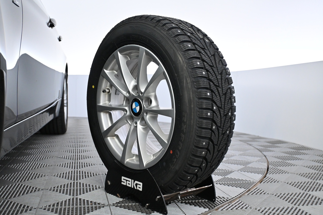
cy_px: 108
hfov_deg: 51.3
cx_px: 162
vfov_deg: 35.5
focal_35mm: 38
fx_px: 336
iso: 3200
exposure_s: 1/100
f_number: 4.2
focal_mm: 25
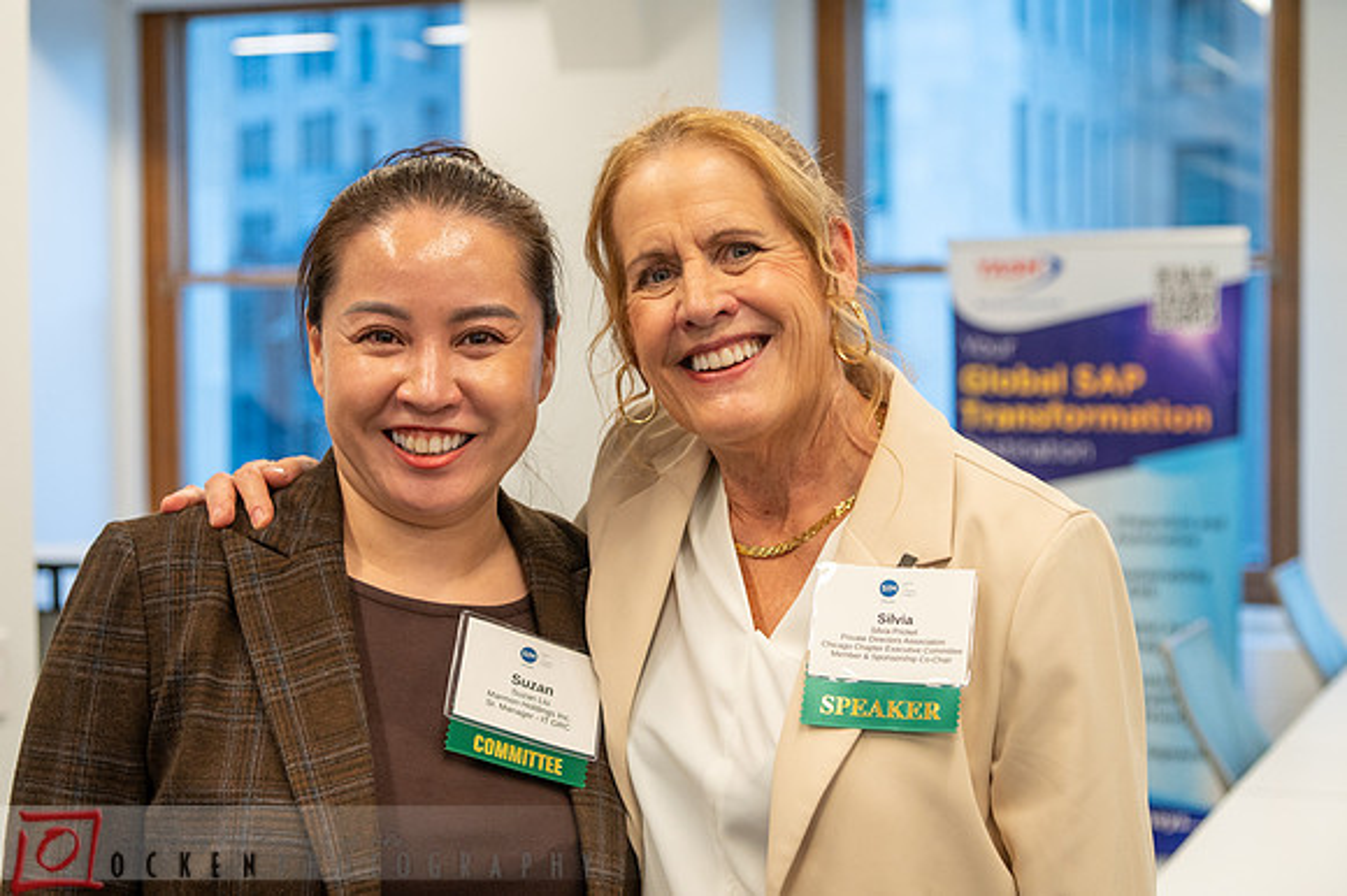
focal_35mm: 68
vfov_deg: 20.1
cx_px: 648
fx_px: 2530
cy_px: 423
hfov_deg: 29.8
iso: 1600
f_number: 4
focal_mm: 58
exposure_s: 1/160
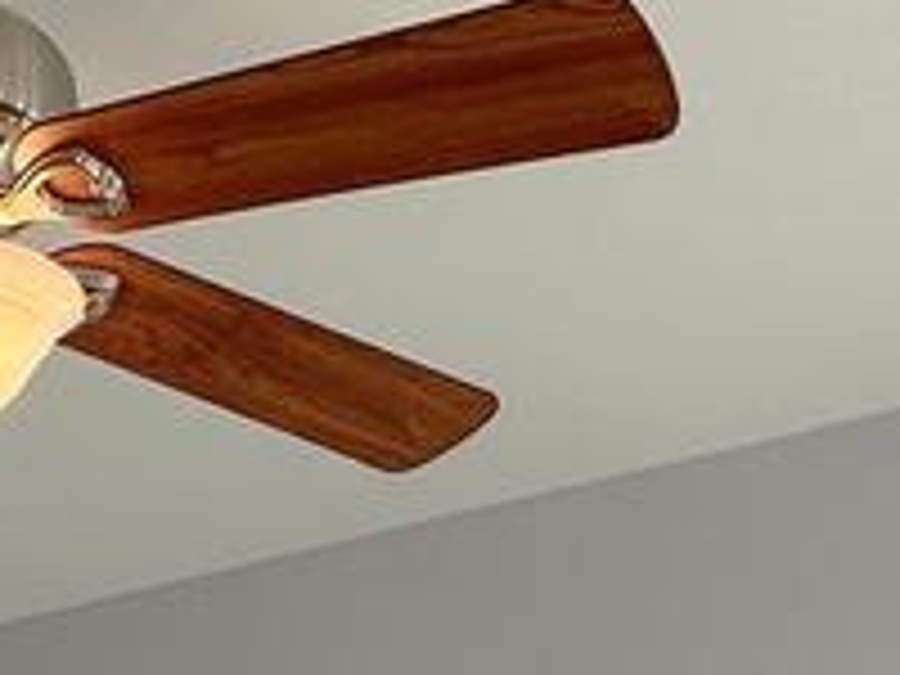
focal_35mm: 101
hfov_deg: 19.3
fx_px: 2626
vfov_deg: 12.4
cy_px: 1458
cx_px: 212
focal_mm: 2.22
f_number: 2.2
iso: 40
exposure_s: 1/192
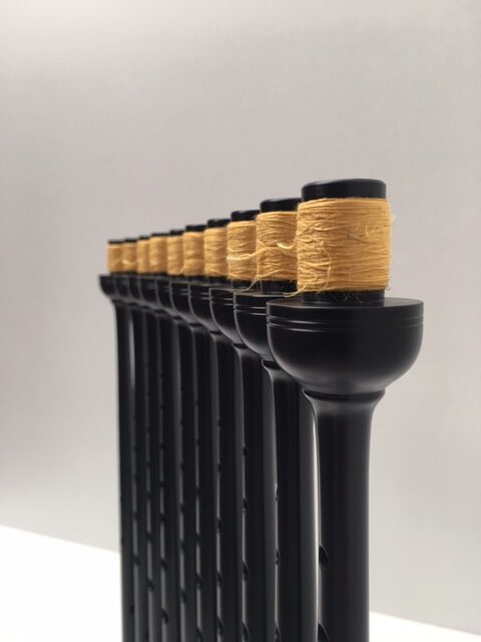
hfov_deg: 48.2
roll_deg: +0.3
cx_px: 240
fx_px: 537
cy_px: 321
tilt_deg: -5.6
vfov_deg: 61.7
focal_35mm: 29
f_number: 2.2
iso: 25
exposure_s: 1/33
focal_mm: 4.15
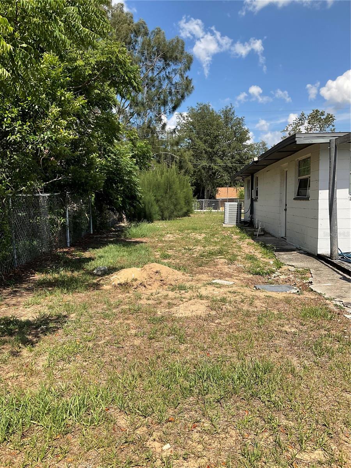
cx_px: 176
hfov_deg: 48.2
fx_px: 392
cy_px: 234
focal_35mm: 29
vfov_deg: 61.7
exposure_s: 1/1451
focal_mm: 3
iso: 16
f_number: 1.8
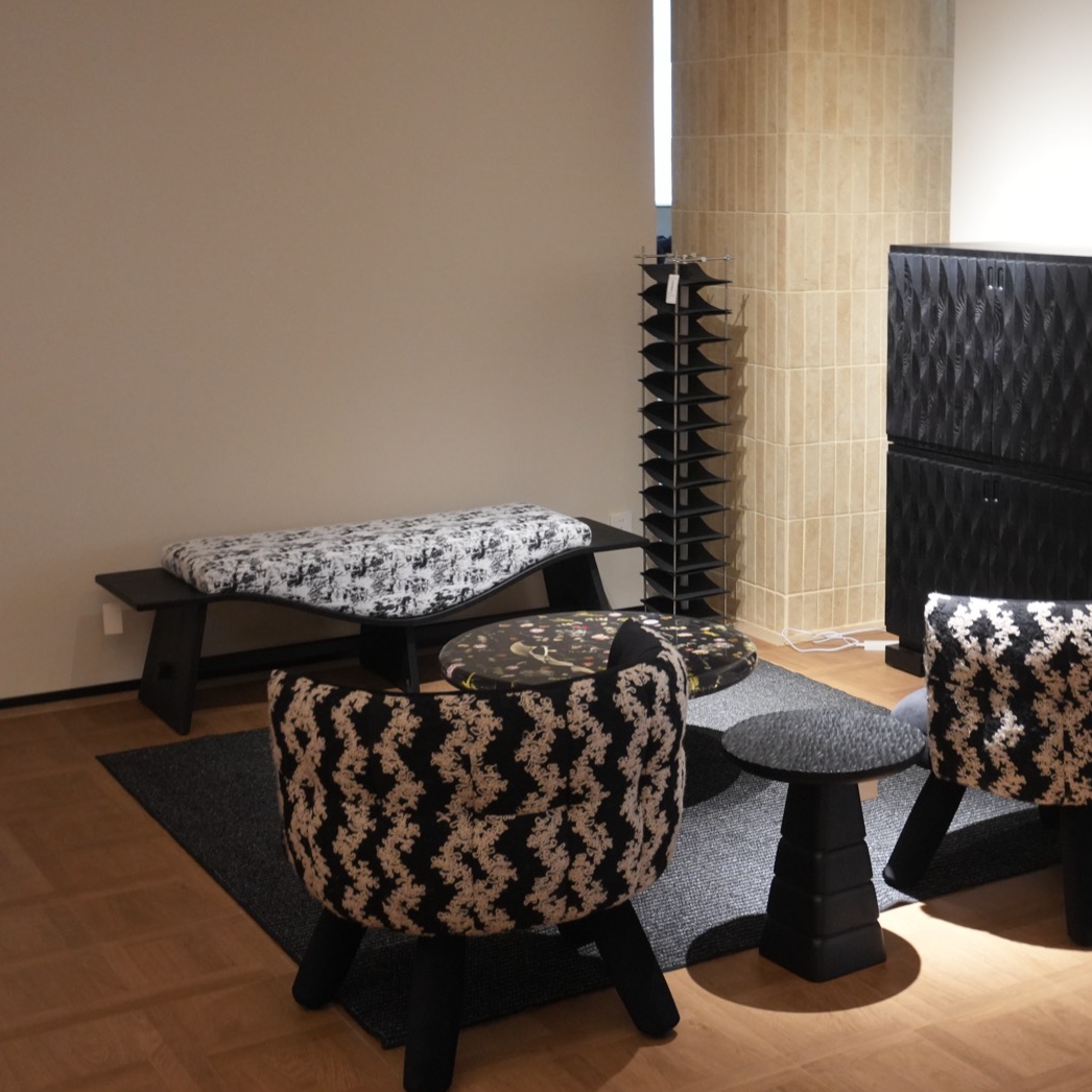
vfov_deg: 32.4
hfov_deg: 32.1
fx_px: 1879
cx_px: 749
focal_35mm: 53
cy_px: 541
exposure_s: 1/25
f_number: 6.3
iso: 2000
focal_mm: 27
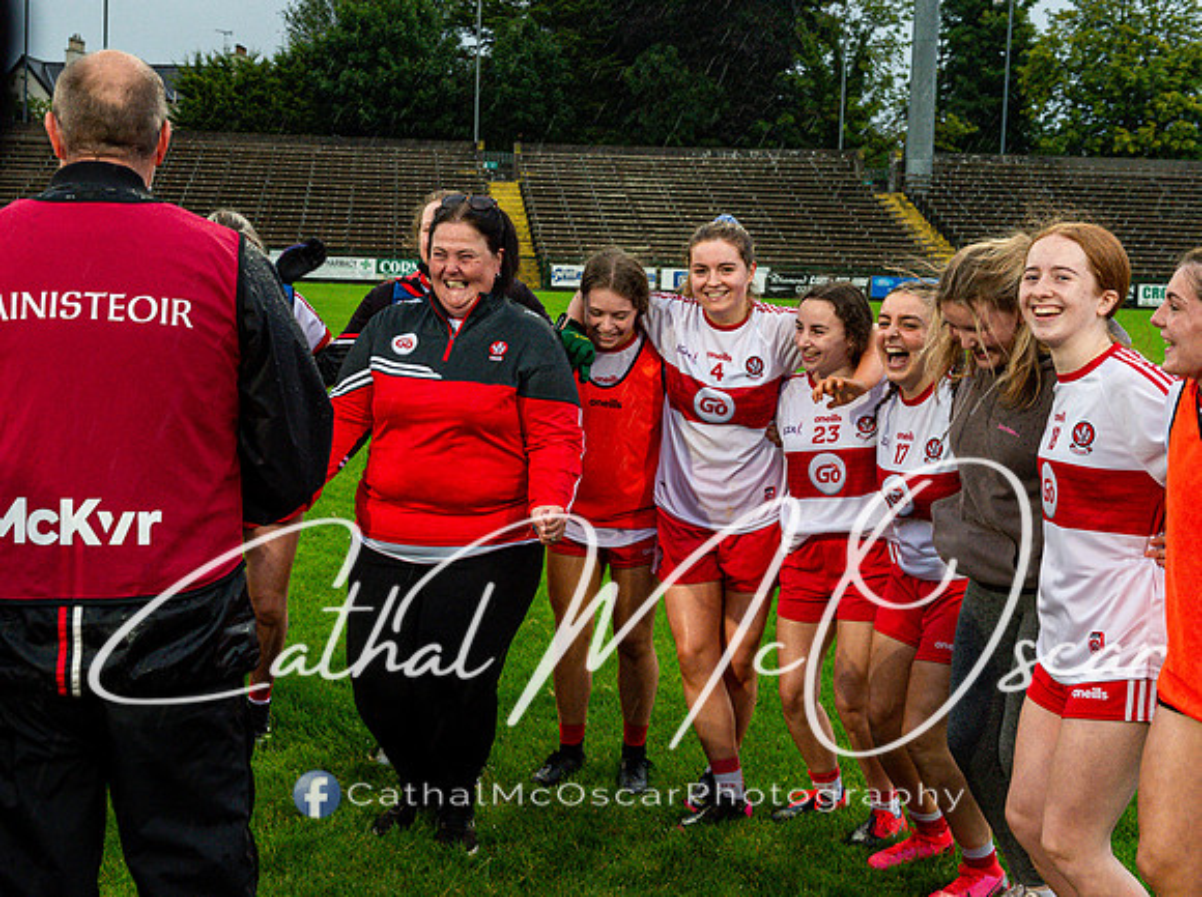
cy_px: 385
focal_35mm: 49
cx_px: 433
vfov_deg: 29.4
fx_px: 1707
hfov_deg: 38.5
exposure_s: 1/200
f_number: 4.5
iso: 5000
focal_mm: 40
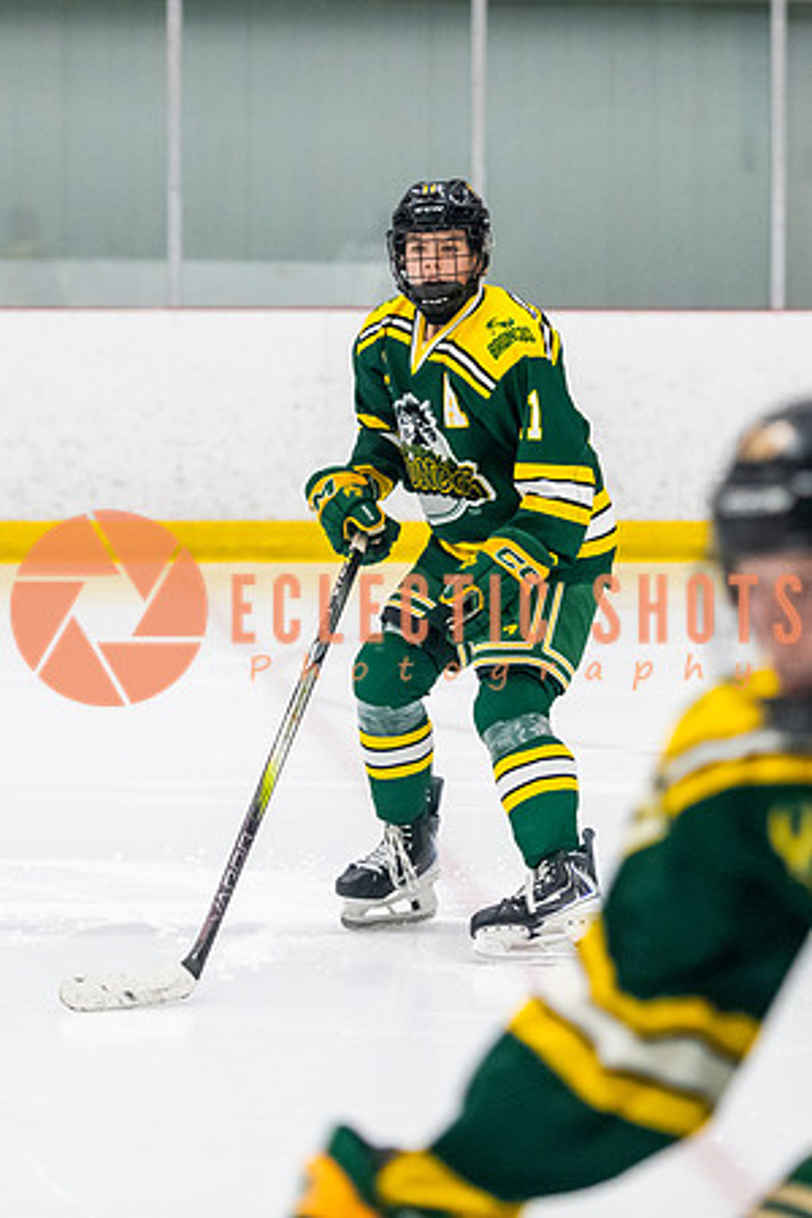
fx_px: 6503
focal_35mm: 192
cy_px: 480
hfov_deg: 7.1
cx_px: 439
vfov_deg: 10.7
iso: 2500
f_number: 3.2
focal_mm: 102
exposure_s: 1/640
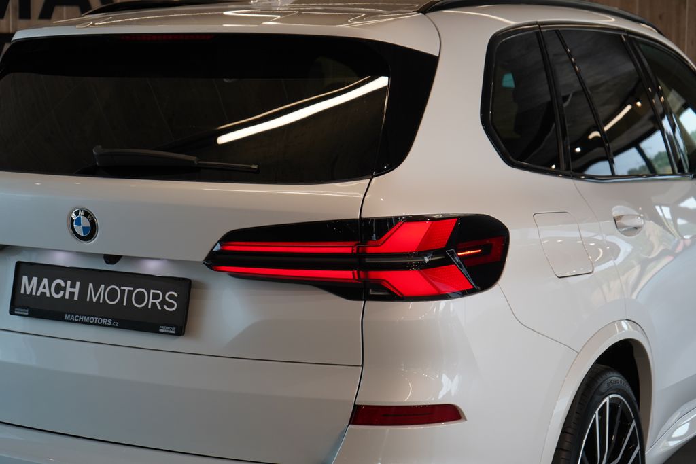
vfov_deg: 19.5
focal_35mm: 70
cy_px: 232
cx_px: 348
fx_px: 1353
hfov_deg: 28.8
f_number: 5.6
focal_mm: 70
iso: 640
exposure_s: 1/80
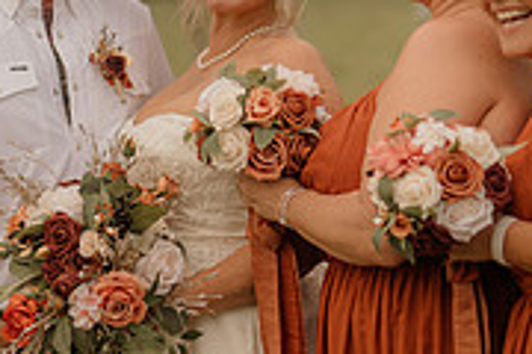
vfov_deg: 8.4
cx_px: 154
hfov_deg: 12.5
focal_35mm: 164
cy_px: 288
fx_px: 2423
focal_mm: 50
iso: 125
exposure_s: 1/2000
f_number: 1.4
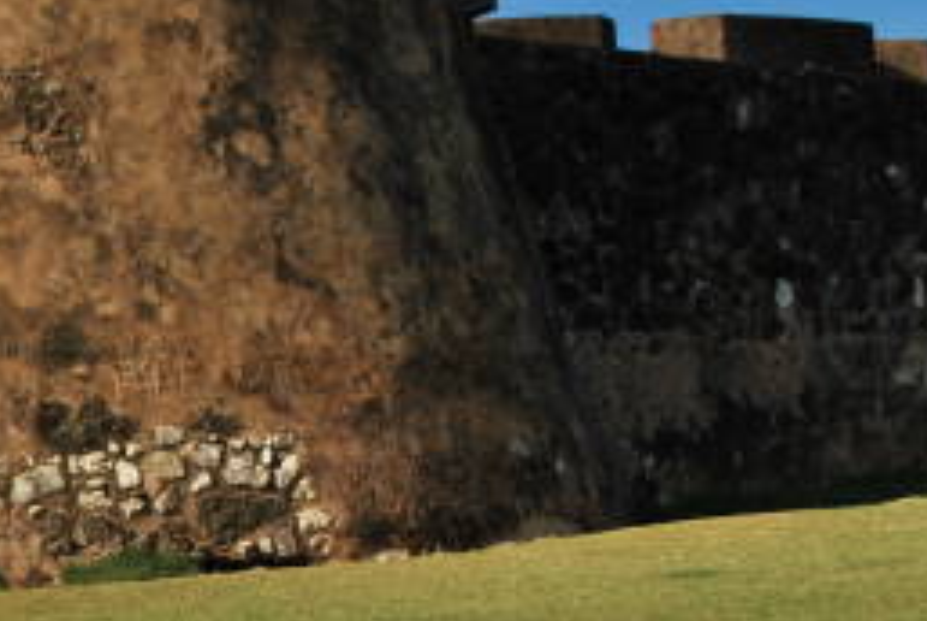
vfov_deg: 12.2
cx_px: -436
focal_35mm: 112
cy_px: 551
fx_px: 2887
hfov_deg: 16.7
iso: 100
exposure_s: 1/125
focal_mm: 24
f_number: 5.6
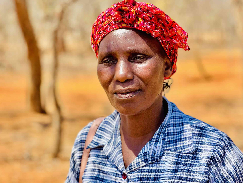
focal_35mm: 107
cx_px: 168
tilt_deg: -6.7
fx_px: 751
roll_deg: +1.7
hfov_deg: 18.3
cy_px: 100
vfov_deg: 13.8
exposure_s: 1/201
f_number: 2.8
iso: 25
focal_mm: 9
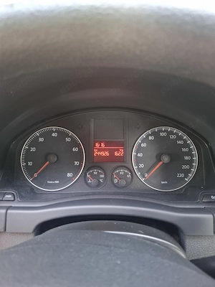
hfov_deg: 58.9
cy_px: 144
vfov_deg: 73.9
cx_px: 108
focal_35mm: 23
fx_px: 190
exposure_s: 1/50
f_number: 1.8
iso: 200
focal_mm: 5.54
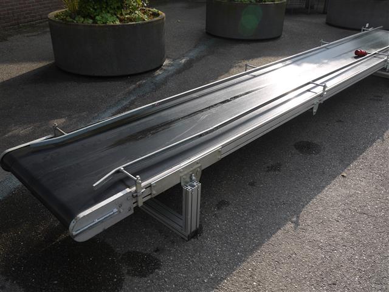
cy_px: 146
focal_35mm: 32
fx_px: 360
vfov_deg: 44.2
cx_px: 194
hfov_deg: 56.8
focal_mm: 16
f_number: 6.3
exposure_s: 1/320
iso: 100
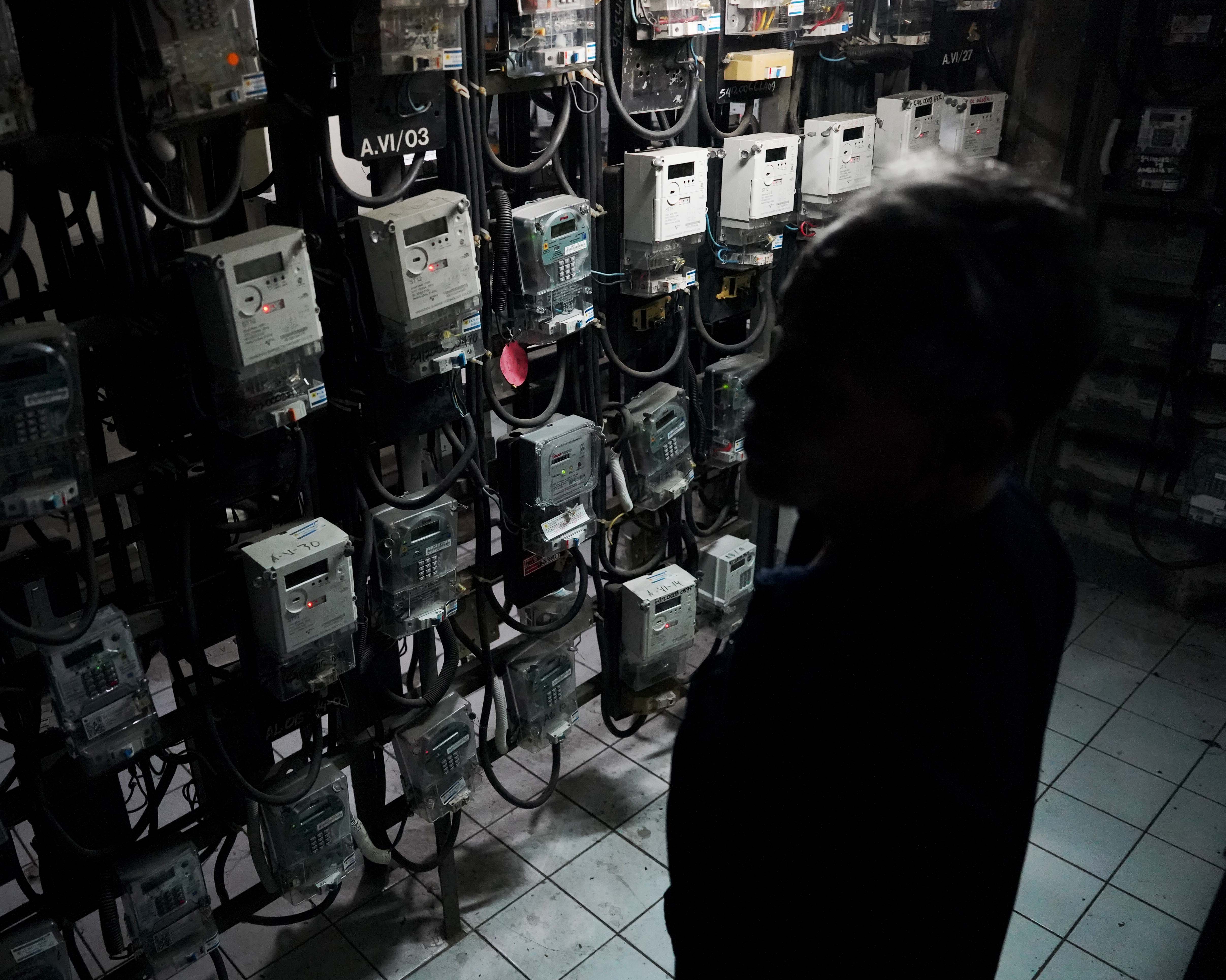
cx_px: 469
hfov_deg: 61.5
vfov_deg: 51.5
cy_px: 493
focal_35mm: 28
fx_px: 1016
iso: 12800
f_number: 2.8
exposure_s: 1/200
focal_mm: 24
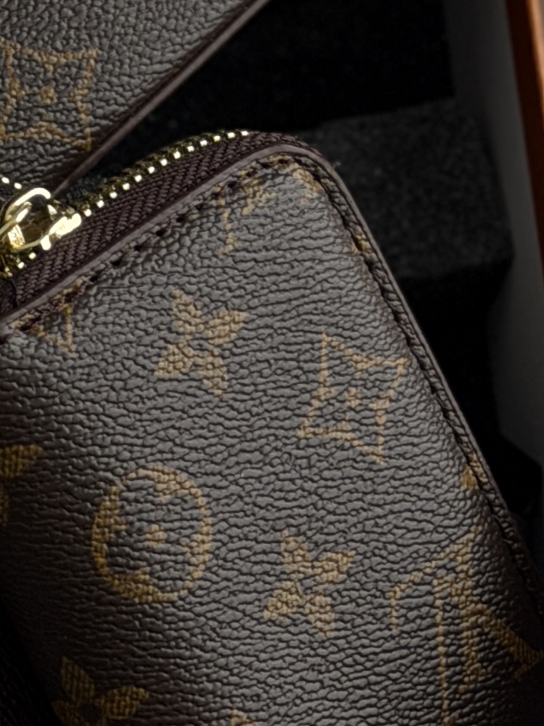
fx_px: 4797
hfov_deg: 6.4
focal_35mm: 229
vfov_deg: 8.5
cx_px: -135
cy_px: -268
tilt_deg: -60.6
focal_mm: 6.76
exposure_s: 1/324
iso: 64
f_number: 1.78
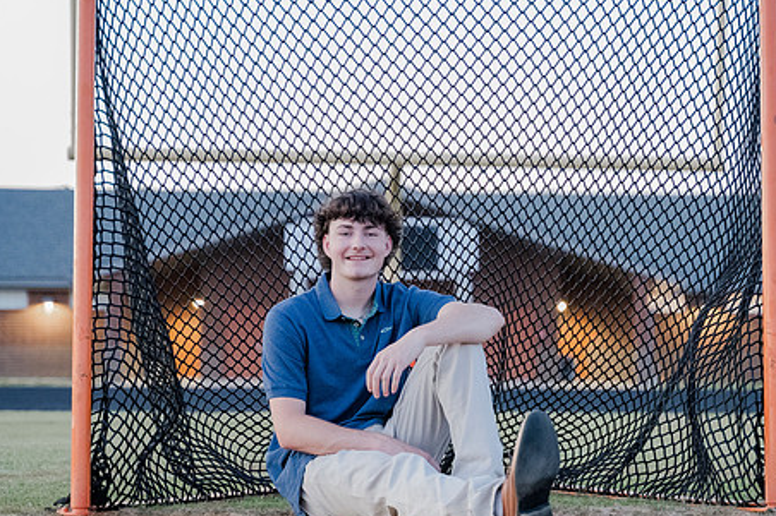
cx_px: 475
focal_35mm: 95
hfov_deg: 21.4
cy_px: 290
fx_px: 2047
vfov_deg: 14.4
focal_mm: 65
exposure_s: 1/200
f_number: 2.8
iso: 8000
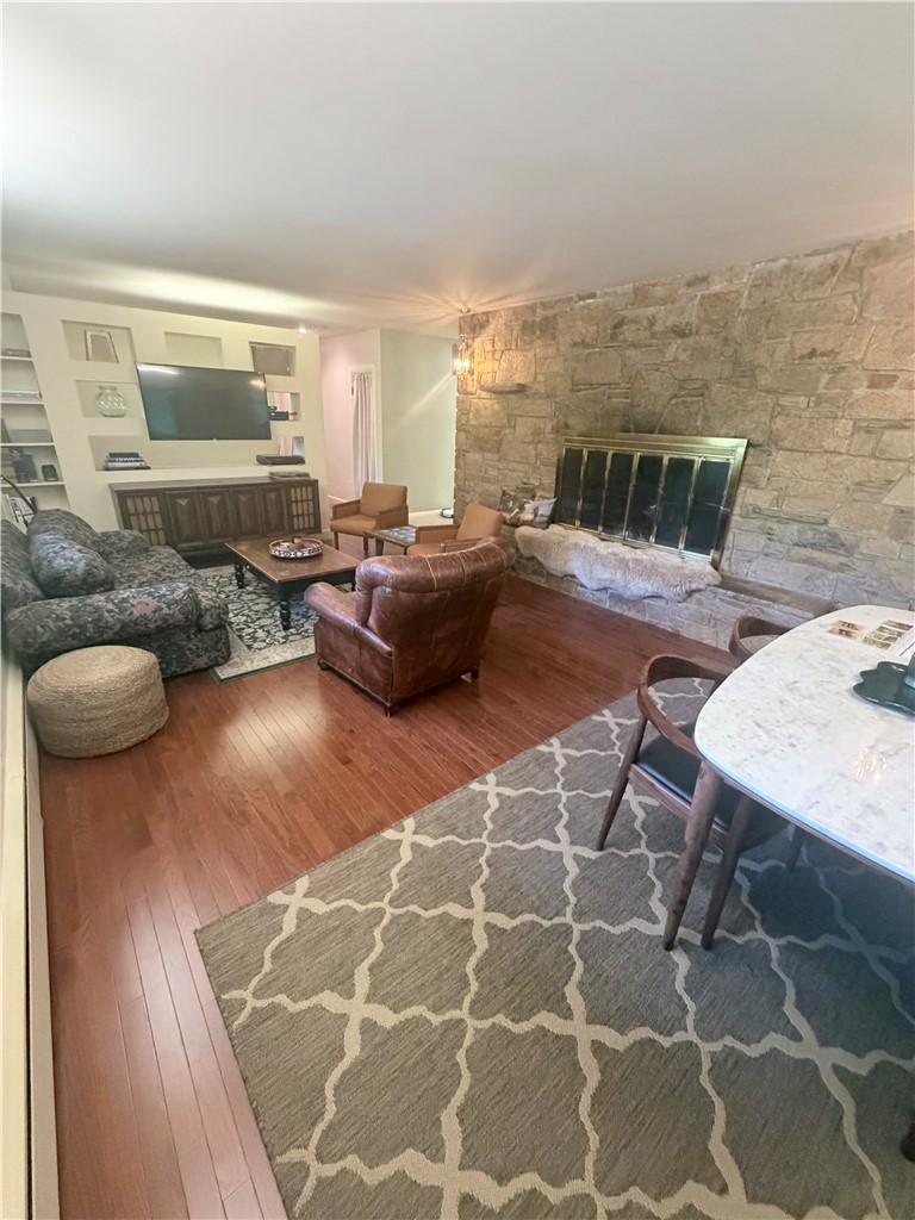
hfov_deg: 85.7
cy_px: 610
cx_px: 458
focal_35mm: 14
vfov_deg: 102.1
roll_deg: -2.0
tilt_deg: -21.8
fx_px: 493
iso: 800
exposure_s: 1/60
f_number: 2.2
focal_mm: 2.22
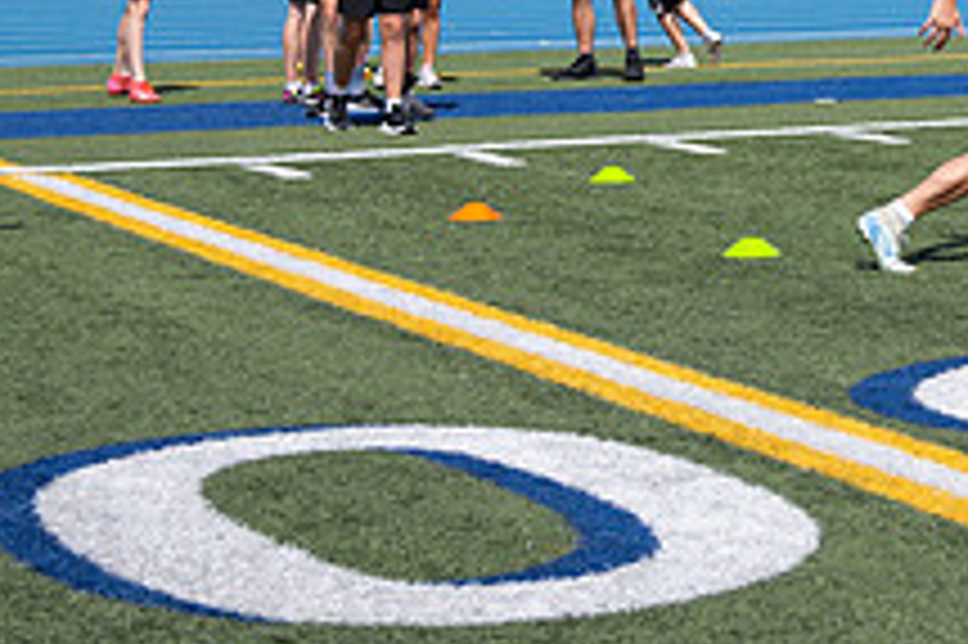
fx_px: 2982
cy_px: -101
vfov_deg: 12.1
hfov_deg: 17.5
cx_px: 1180
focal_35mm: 111
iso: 80
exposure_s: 1/500
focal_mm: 33
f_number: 5.6
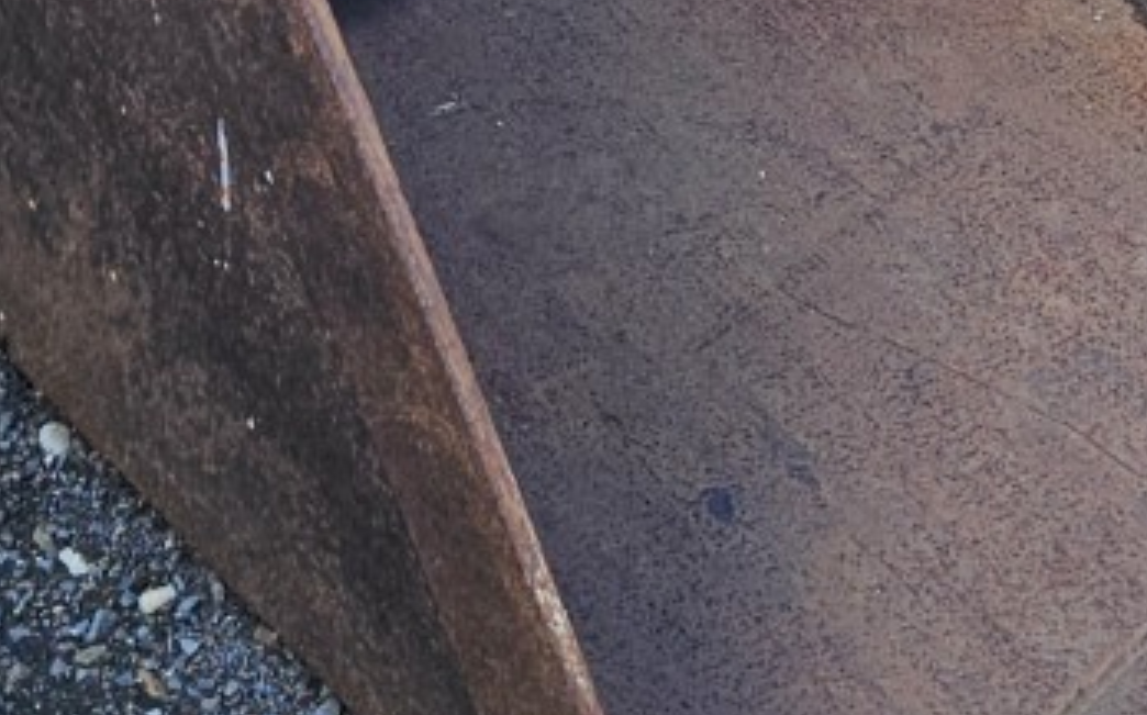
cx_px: 989
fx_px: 3155
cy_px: -699
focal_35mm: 101
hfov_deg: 20.3
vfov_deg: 11.7
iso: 40
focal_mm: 5.4
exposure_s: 1/414
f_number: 1.8
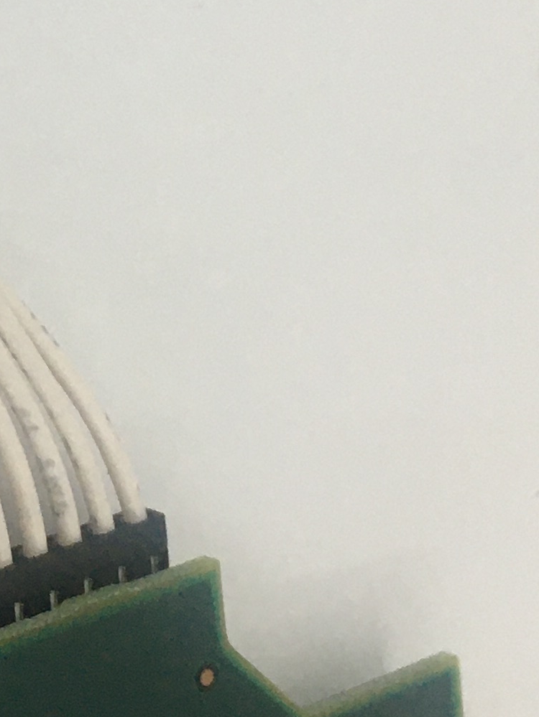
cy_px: -26
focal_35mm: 117
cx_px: -76
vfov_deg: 16.4
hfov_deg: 12.4
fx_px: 2427
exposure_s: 1/33
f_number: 2.2
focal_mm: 4.15
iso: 40
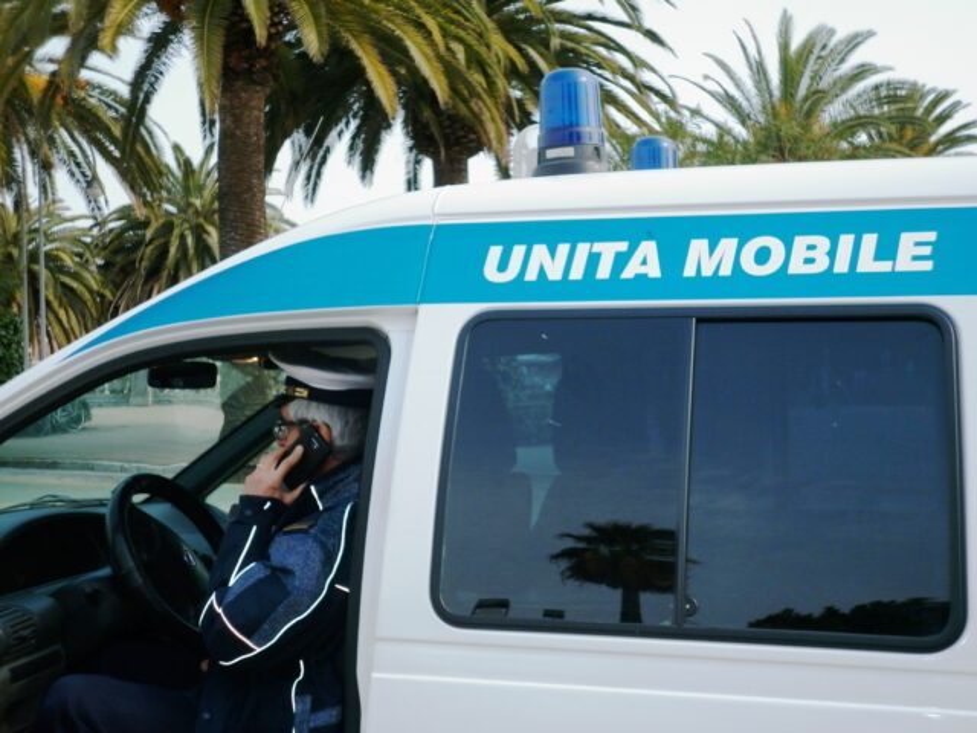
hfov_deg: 36.2
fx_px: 1496
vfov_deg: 27.5
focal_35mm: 53
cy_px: 366
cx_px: 488
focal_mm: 9.5
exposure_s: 1/500
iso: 100
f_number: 4
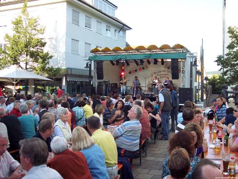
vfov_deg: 36.8
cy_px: 90
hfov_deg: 47.9
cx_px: 119
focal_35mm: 39
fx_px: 268
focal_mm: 8
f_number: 3.4
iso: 100
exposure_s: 1/125
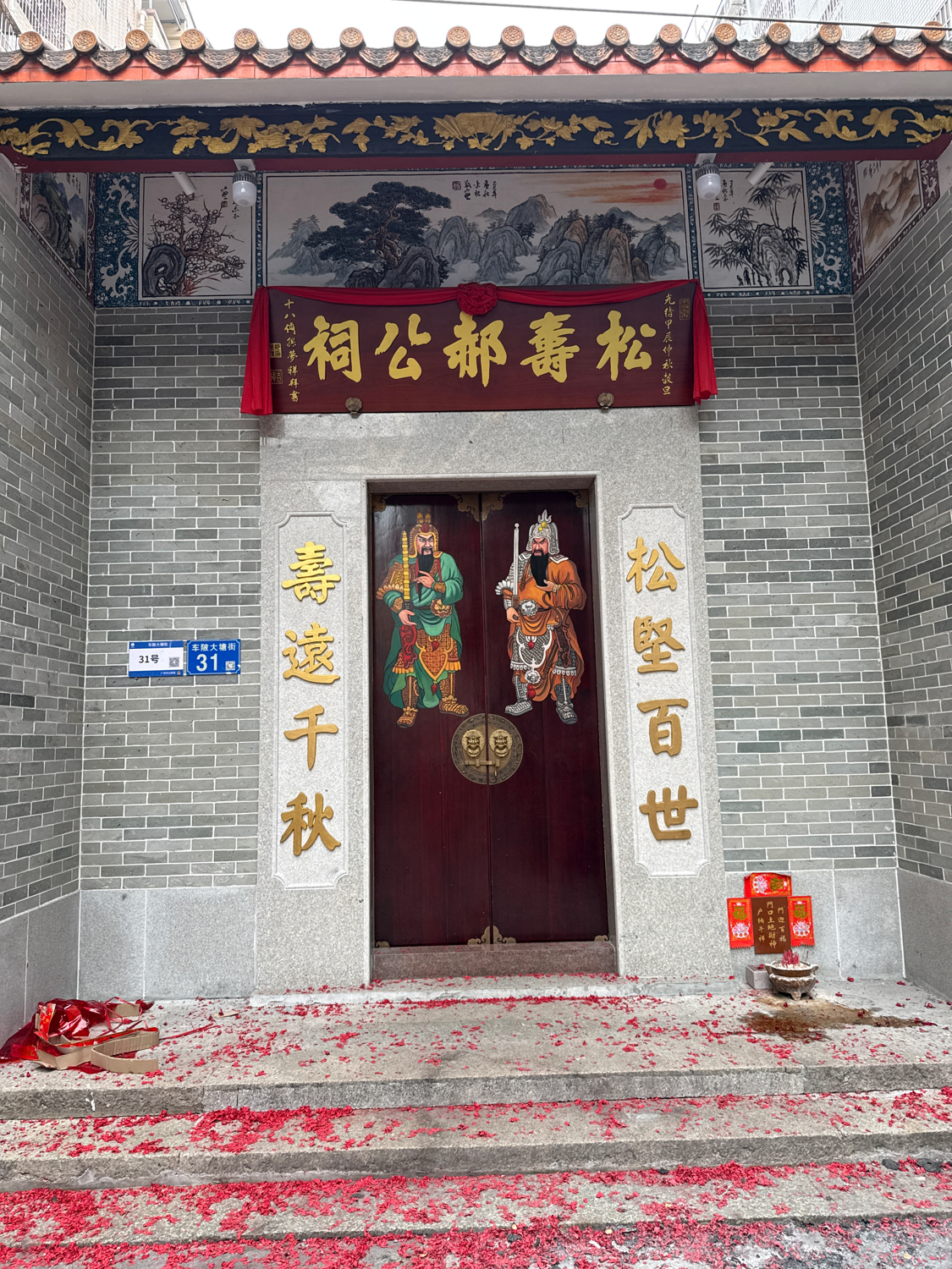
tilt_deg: +7.4
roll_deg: -0.1
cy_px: 634
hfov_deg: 56.8
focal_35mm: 24
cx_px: 476
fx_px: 880
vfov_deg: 71.6
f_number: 1.78
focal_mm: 6.76
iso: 125
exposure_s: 1/121
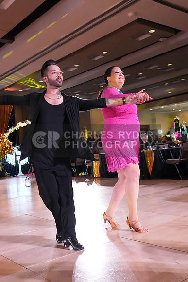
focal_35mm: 37
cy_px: 141
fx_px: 290
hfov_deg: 36.0
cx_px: 94
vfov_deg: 51.9
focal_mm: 25
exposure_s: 1/400
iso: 8000
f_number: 5
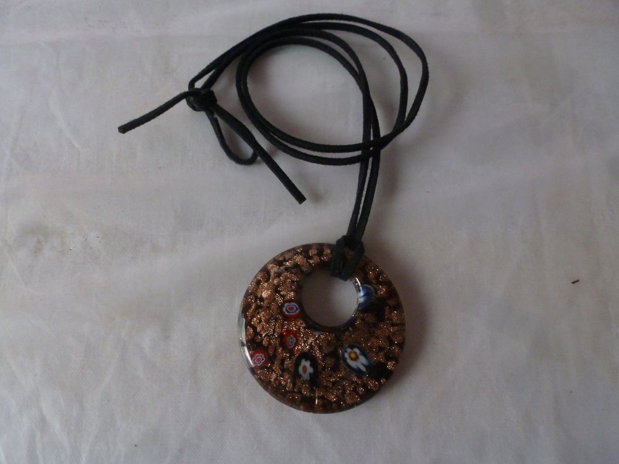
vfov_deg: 56.8
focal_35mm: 24
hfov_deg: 71.6
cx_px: 310
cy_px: 232
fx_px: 429
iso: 400
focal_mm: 4.3
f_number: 3.3
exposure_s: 1/50
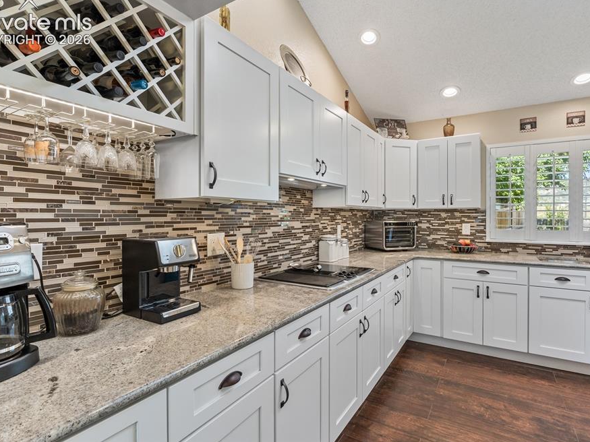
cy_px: 215
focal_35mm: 18
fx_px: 313
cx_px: 305
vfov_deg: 70.4
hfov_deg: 86.5
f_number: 8
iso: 250
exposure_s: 1/15
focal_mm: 10.9
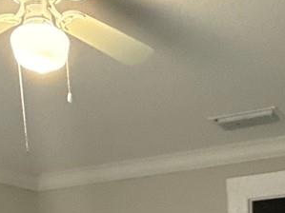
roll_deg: +2.6
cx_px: 172
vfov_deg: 15.1
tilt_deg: -13.7
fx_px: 617
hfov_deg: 25.9
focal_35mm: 75
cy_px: 453
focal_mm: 2.22
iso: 320
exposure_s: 1/60
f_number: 2.2
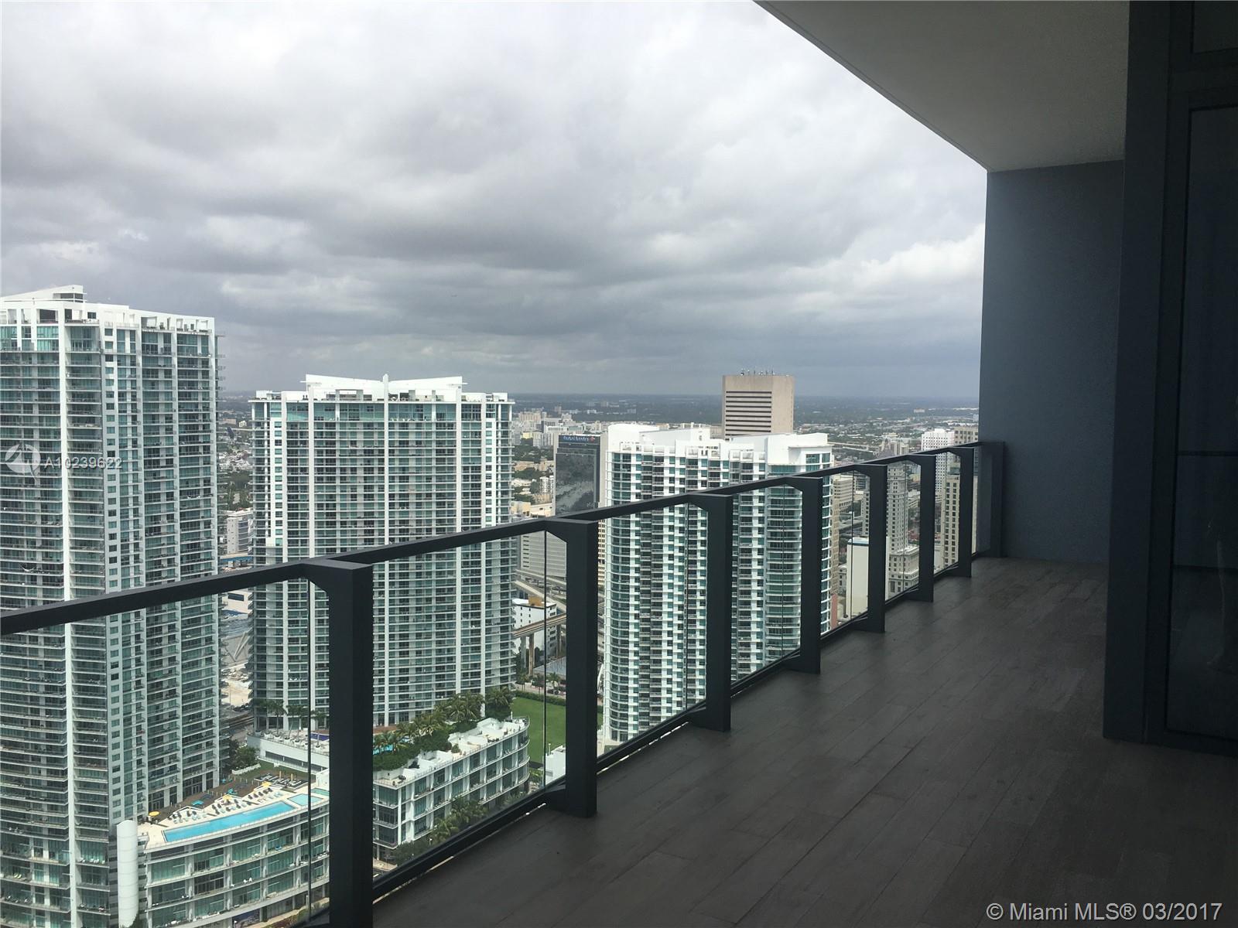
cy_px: 464
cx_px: 619
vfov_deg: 48.2
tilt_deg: -2.9
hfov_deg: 61.7
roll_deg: -0.6
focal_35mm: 29
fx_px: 1037
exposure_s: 1/2404
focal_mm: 4.15
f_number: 2.2
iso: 25
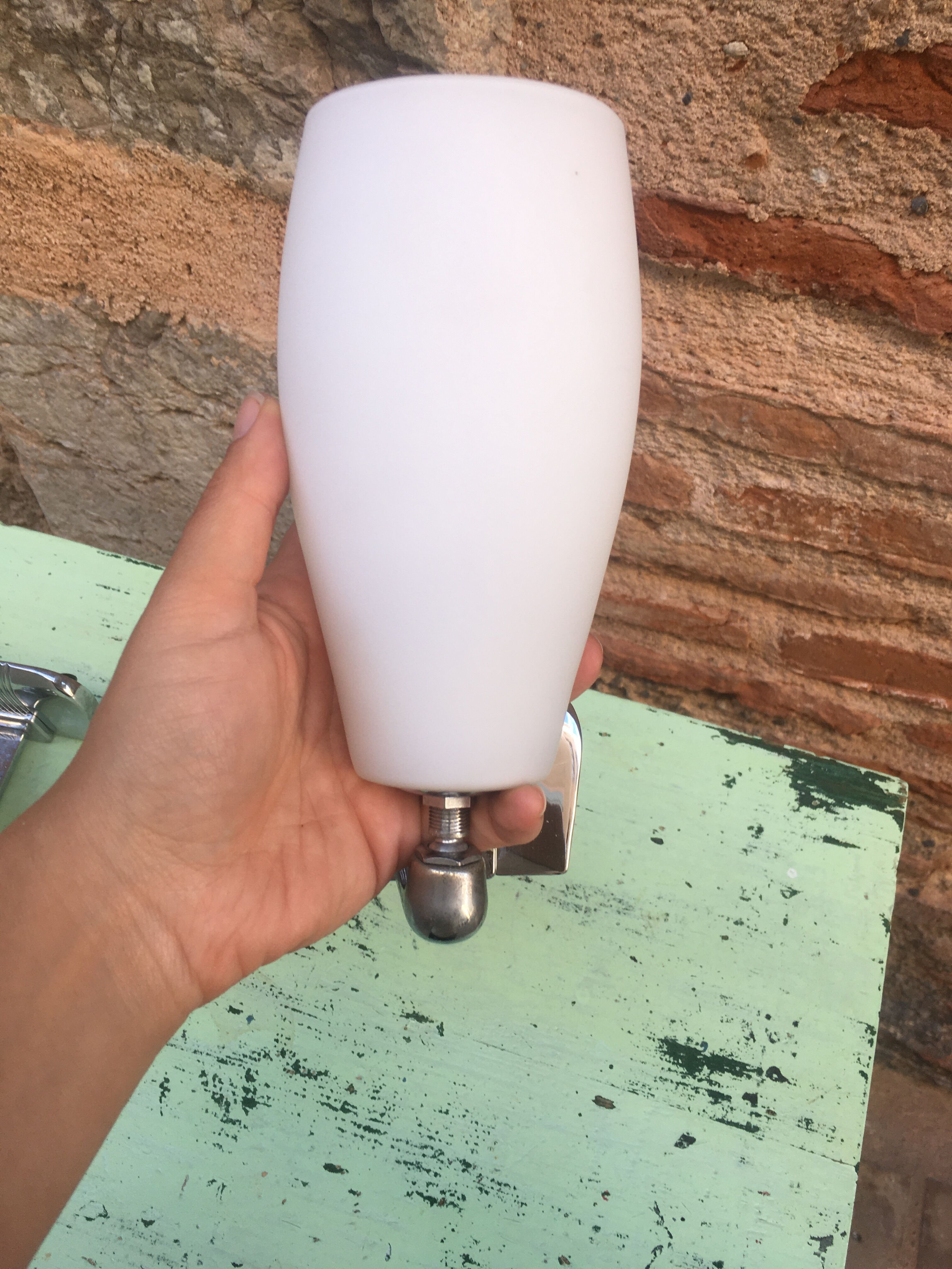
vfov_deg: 61.7
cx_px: 476
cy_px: 634
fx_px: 1063
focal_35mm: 29
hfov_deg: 48.2
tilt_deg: -53.9
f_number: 2.2
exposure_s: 1/115
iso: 25
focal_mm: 4.15
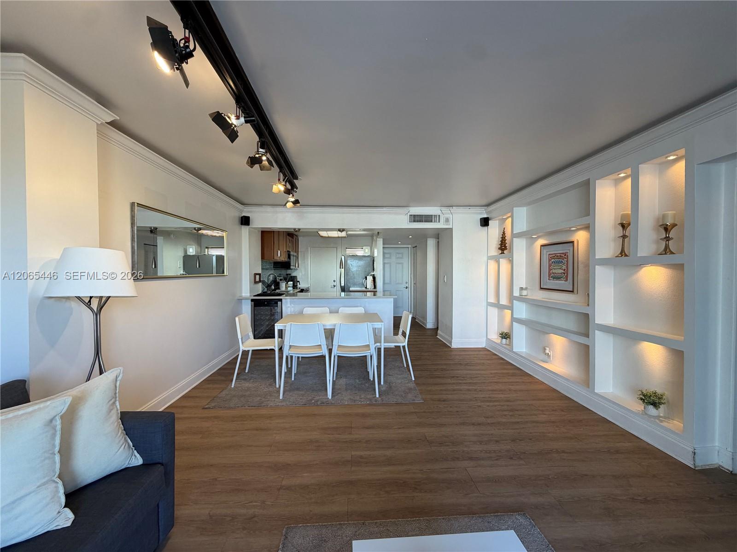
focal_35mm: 14
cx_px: 368
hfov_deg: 102.1
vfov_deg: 85.7
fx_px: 298
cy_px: 276
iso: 160
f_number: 2.2
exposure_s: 1/120
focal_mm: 2.22
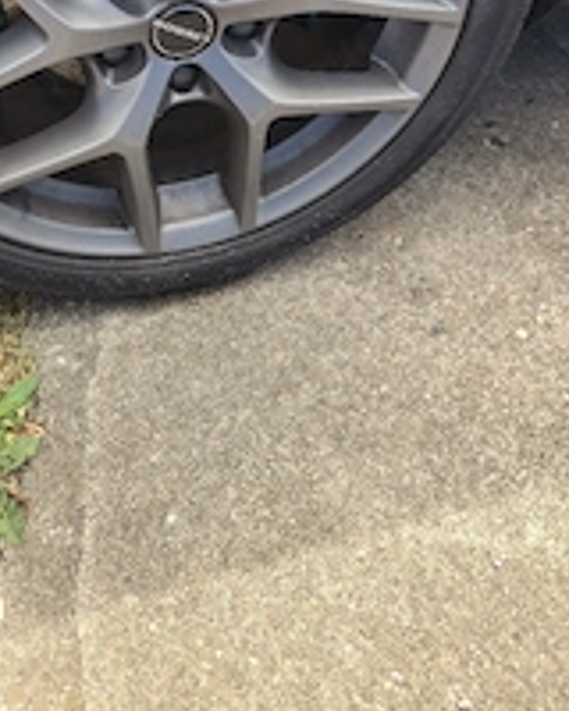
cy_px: 53
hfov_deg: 33.2
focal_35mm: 45
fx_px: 947
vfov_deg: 38.0
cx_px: 203
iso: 25
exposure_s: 1/133
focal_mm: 5.4
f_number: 1.8
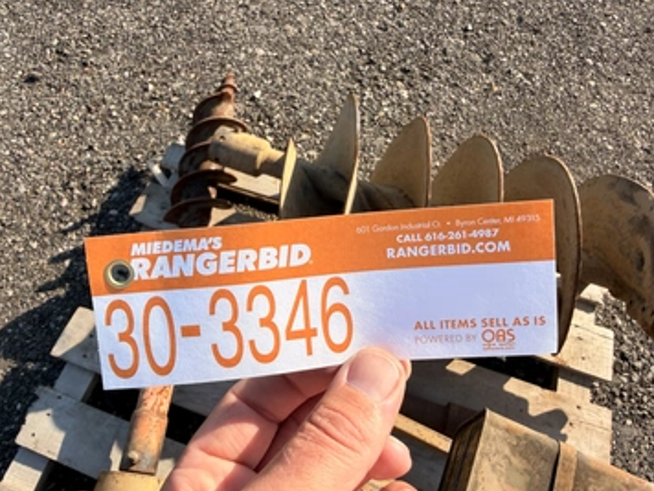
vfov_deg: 51.3
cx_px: 340
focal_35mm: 27
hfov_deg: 65.3
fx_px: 510
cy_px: 219
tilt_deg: -60.4
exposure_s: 1/766
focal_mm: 2.22
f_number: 2.2
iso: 40
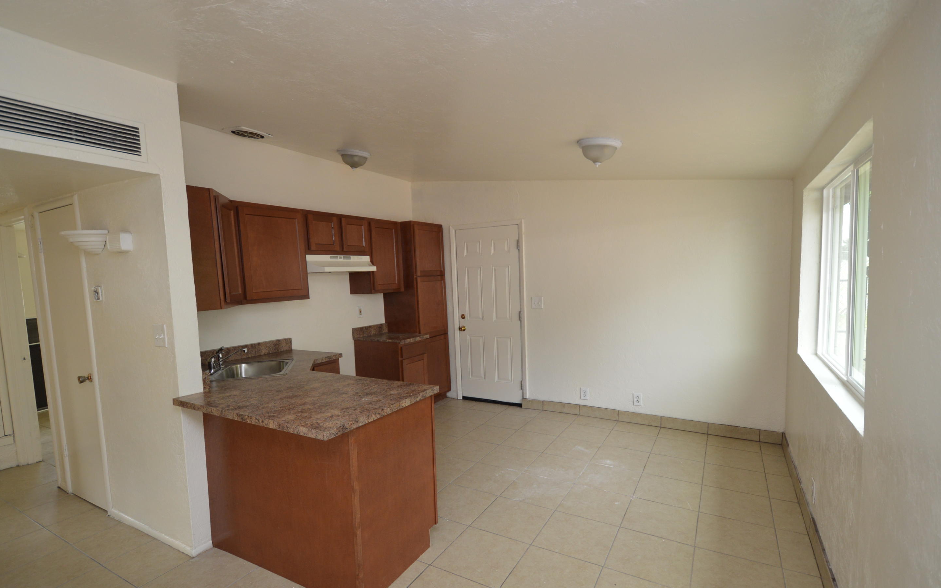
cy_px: 307
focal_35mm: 16
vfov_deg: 71.2
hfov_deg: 97.8
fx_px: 410
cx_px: 487
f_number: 4
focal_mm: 10
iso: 400
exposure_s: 1/60
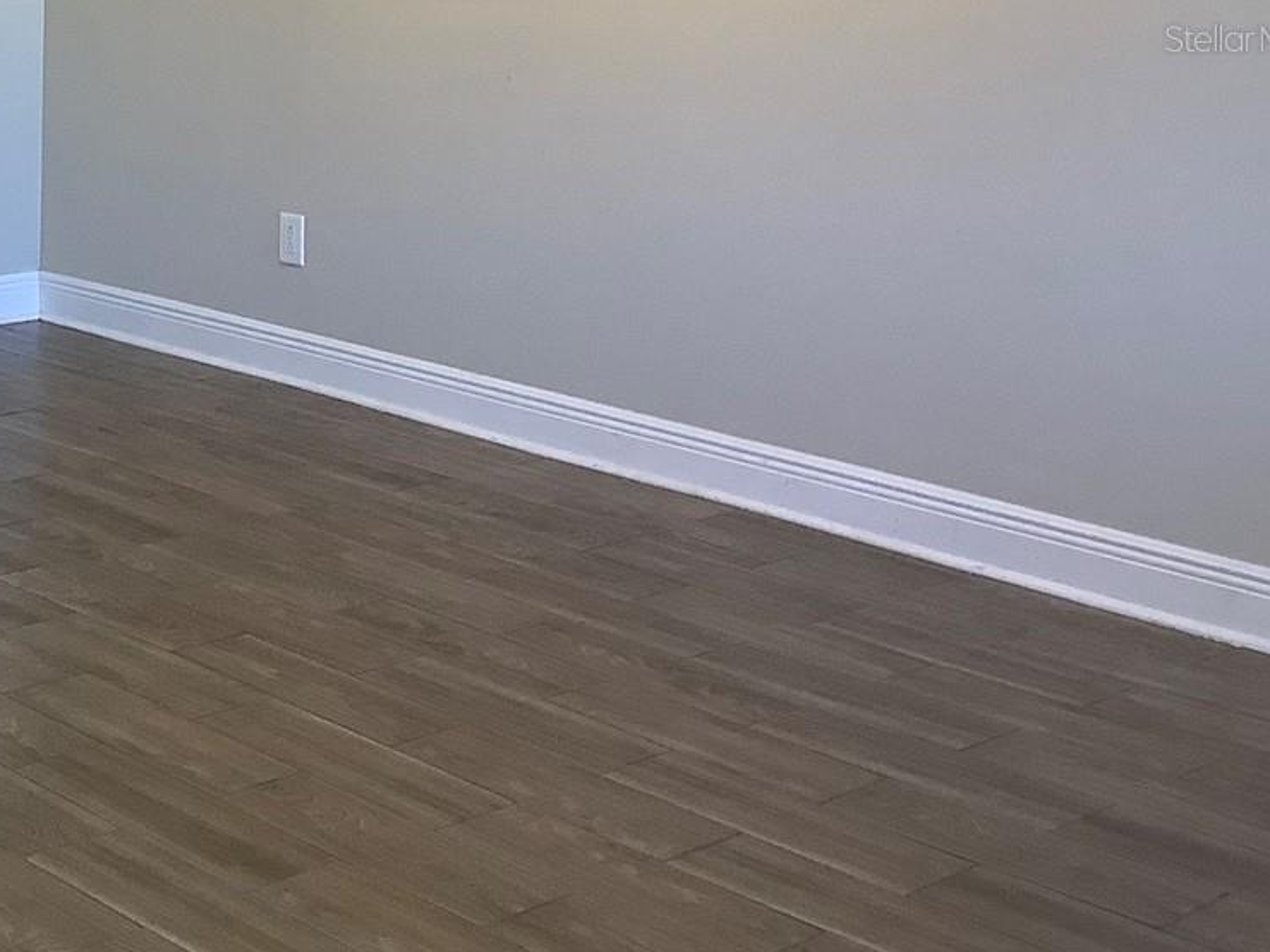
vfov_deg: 21.3
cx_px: -46
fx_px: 2458
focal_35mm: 67
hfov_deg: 27.1
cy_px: 38
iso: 100
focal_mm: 3.3
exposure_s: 1/60
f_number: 2.4
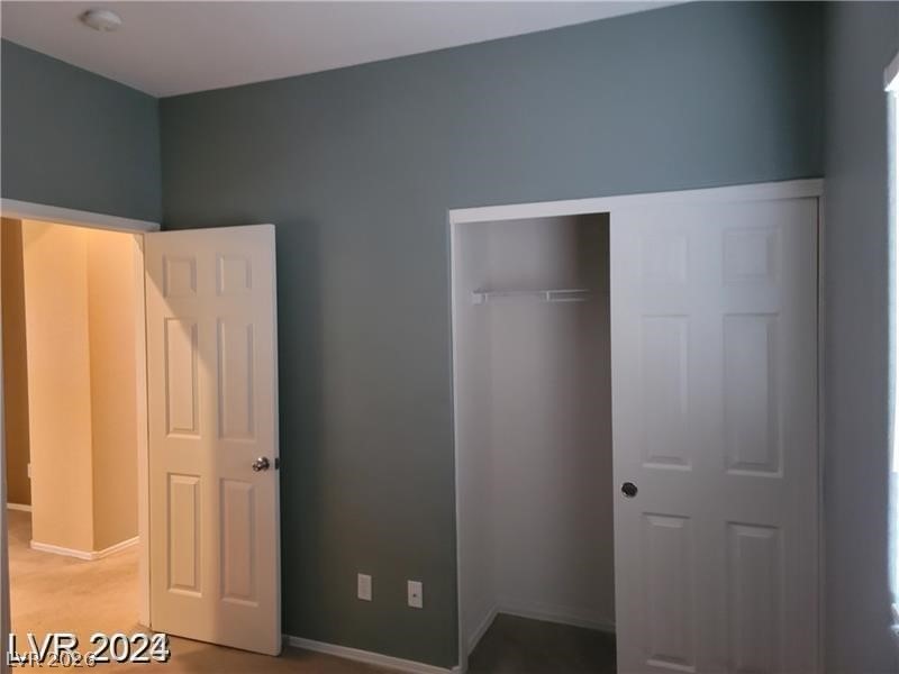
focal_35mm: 25
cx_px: 450
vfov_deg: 54.9
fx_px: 649
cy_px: 337
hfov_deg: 69.4
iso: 500
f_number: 1.8
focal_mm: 7
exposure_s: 1/30
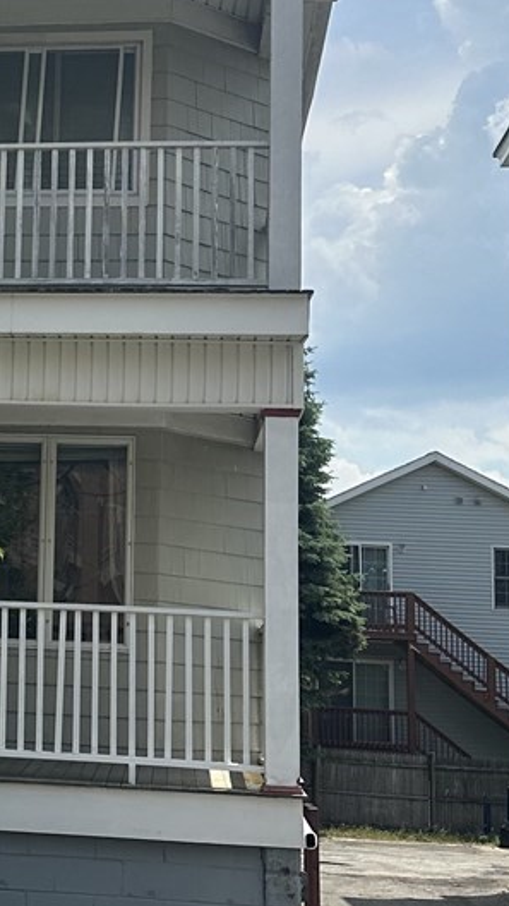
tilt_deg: +10.7
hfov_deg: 15.2
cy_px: 383
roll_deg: -3.9
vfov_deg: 27.8
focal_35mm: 76
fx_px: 1824
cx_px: -154
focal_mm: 6.86
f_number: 1.78
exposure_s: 1/7576
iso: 80
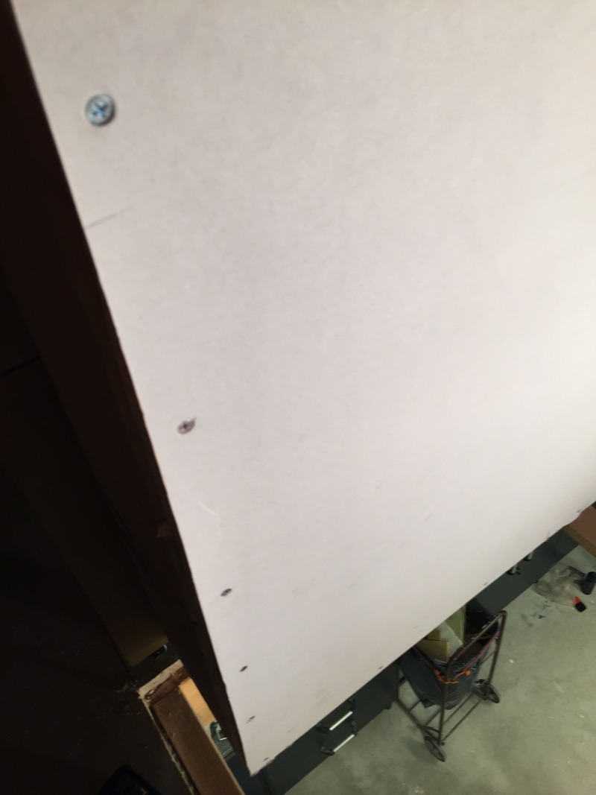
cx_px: 298
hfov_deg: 48.2
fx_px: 666
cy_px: 398
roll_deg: +7.6
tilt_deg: -43.5
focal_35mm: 29
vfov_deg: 61.7
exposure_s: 1/50
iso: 40
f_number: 2.2
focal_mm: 4.15
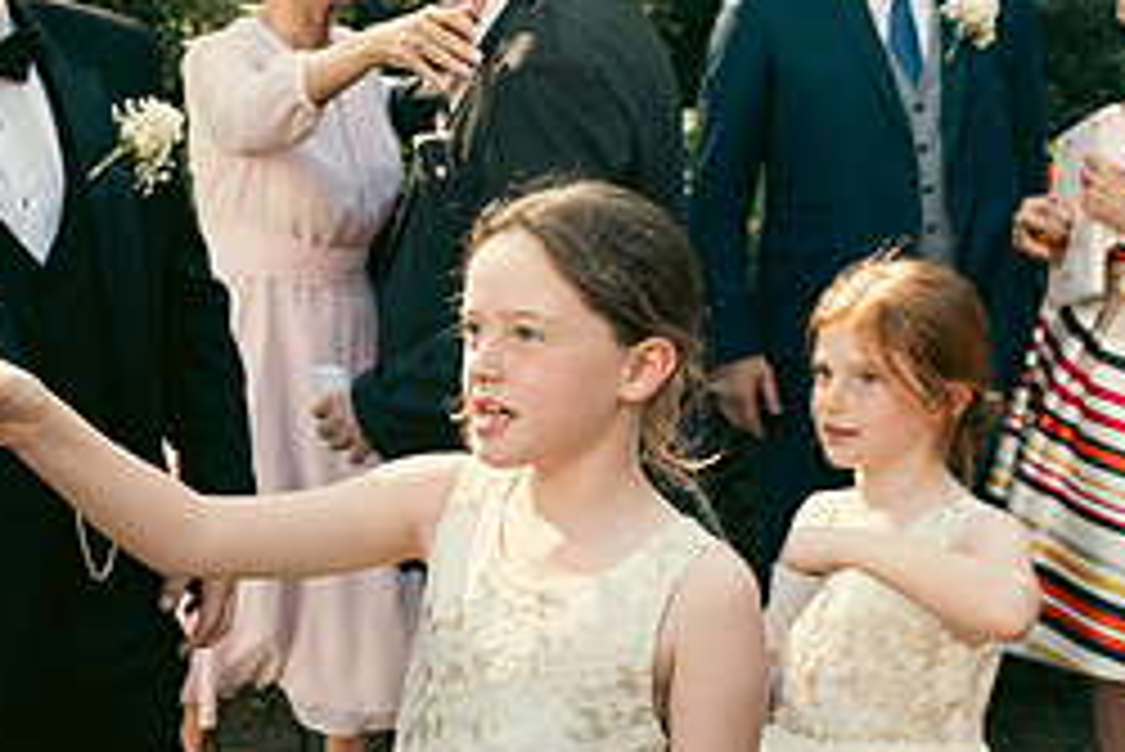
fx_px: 2251
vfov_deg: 18.7
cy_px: 637
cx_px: 410
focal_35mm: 72
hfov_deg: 27.9
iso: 160
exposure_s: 1/160
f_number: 5
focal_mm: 31
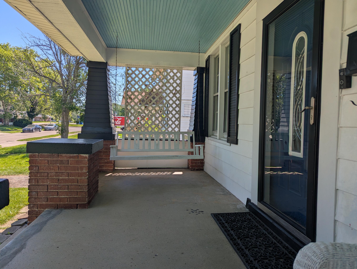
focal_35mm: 24
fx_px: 248
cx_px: 178
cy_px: 134
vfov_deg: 56.9
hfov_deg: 71.5
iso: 42
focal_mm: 6.81
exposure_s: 1/1272
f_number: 1.85
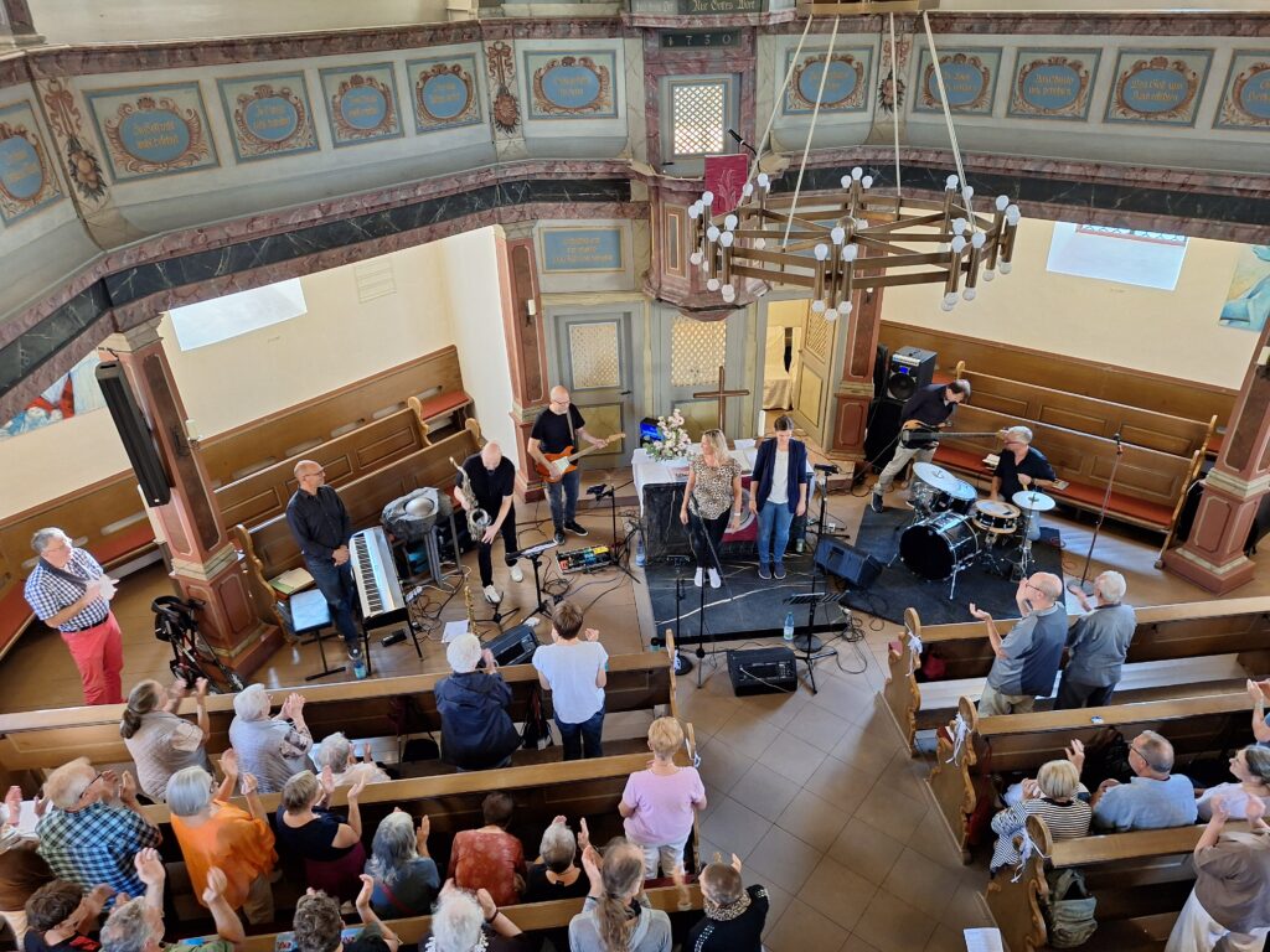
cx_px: 635
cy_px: 476
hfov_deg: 73.9
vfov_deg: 58.9
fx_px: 844
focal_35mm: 23
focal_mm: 5.54
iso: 200
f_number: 1.8
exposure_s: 1/30
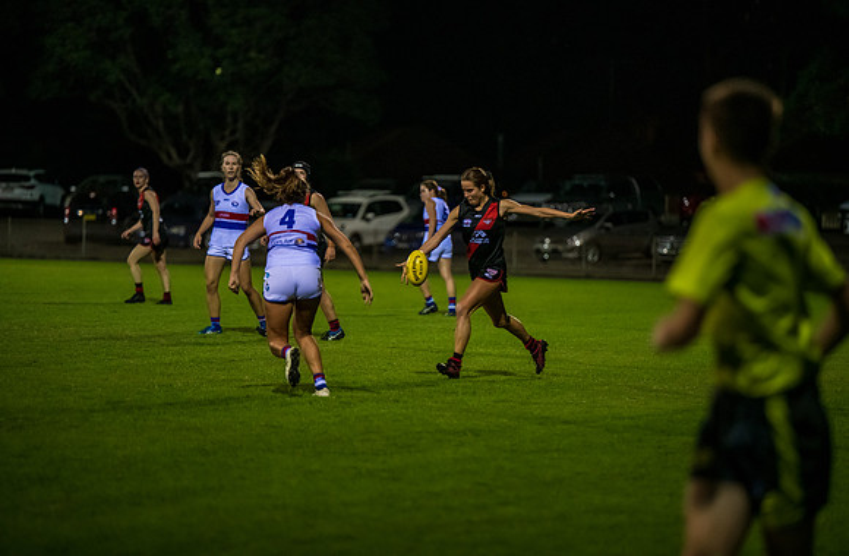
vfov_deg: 6.5
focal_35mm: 210
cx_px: 443
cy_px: 261
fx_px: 4922
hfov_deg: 9.9
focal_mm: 200
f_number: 2.8
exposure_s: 1/500
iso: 3200
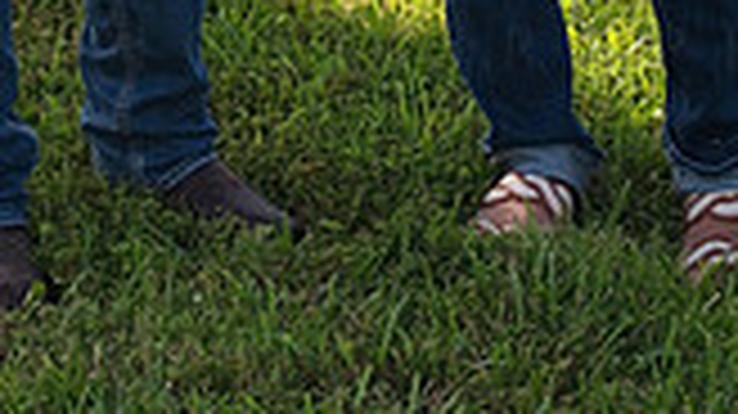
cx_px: 187
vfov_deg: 6.4
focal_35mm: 178
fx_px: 3481
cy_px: -693
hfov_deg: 12.1
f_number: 9
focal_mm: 48
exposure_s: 1/320
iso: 400
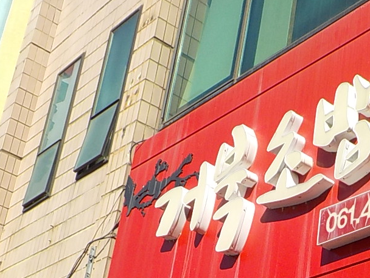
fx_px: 844
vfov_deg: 18.1
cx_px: 261
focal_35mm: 79
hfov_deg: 24.5
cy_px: 291
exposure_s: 1/1250
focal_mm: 4.1
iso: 125
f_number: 3.3
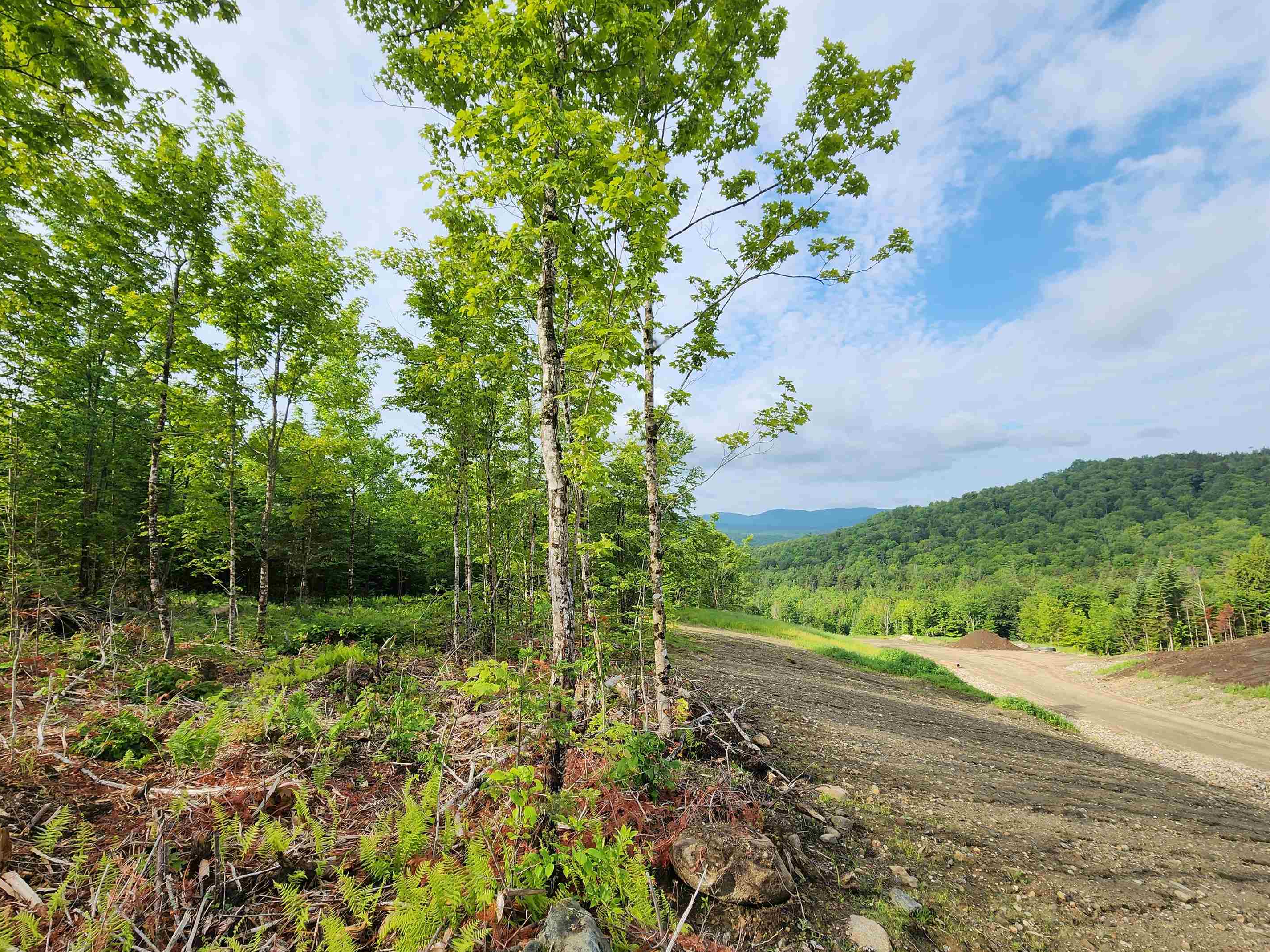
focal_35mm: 14
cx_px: 610
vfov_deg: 85.6
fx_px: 514
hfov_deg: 102.0
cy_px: 505
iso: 50
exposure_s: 1/1395
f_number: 2.2
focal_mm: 2.2
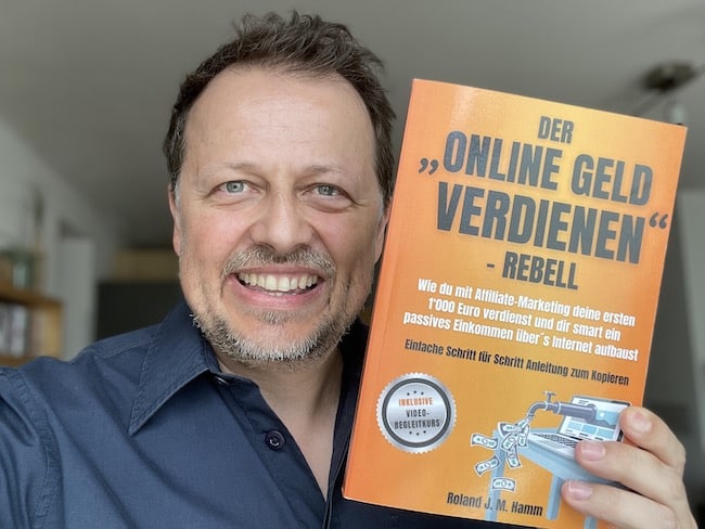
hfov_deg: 59.9
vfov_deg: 46.8
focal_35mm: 30
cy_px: 264
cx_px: 352
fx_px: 611
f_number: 2.2
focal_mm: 2.71
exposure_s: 1/121
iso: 64
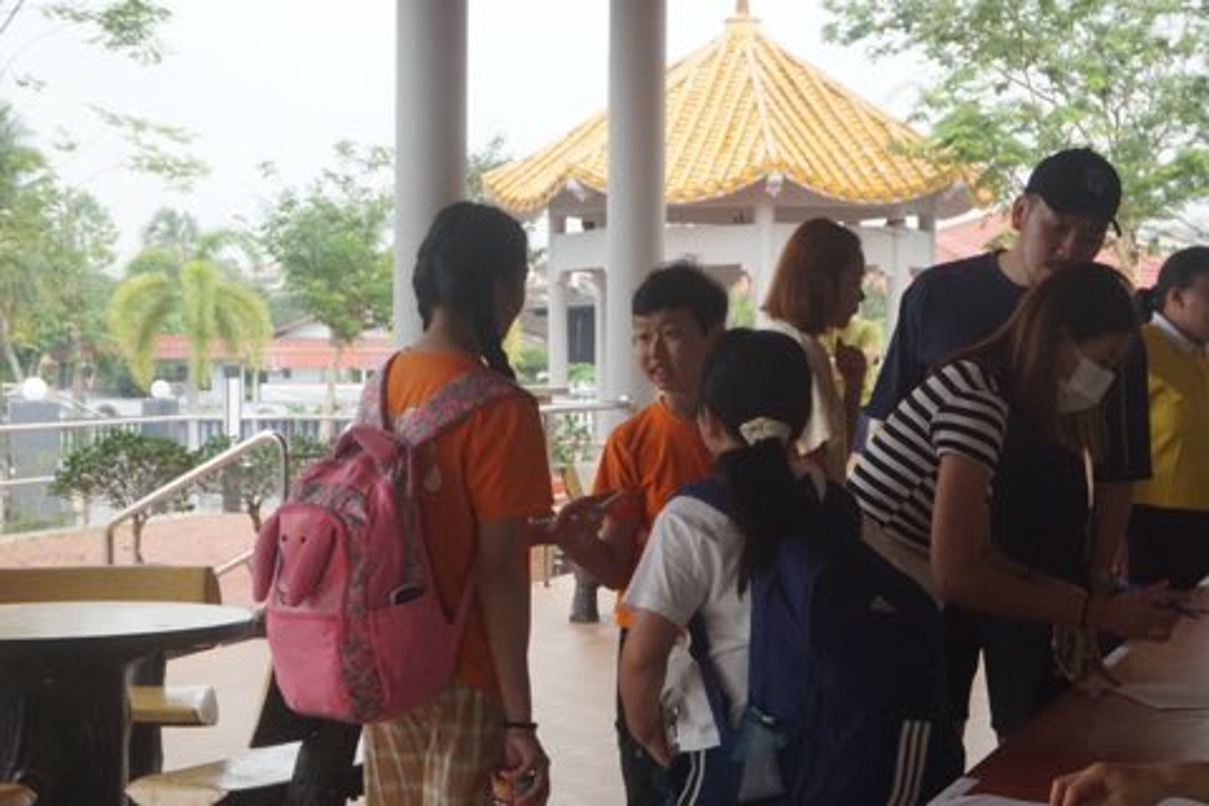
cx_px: 604
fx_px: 2418
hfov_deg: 28.1
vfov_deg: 18.9
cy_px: 403
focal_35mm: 72
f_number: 14
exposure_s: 1/125
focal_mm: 48
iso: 2000
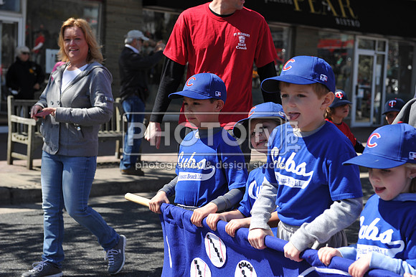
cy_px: 138
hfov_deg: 28.9
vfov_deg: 19.4
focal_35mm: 70
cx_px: 208
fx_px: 808
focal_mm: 70
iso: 200
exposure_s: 1/640
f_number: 5
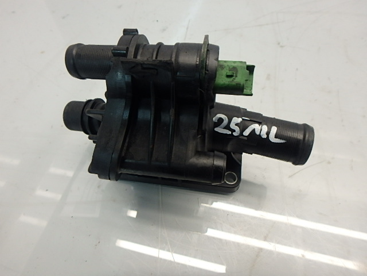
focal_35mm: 21
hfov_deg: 79.0
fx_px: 223
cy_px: 138
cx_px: 184
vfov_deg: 63.4
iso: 200
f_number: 3.5
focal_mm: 3.7
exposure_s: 1/60
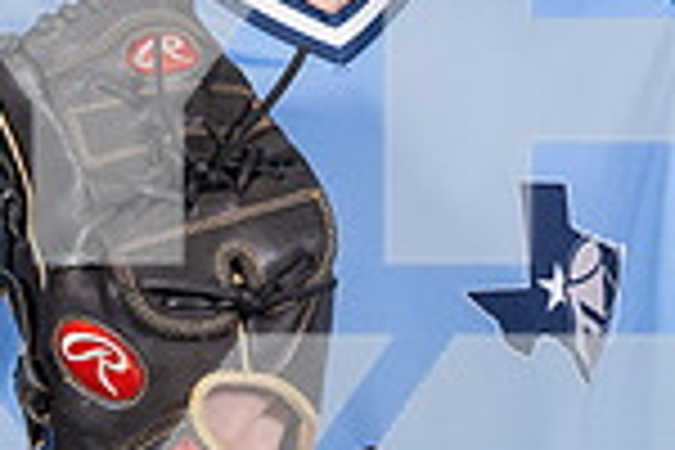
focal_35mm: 174
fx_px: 3262
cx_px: 297
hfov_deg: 11.8
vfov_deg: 7.9
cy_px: 29
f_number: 5.6
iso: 200
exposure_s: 1/200
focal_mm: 45
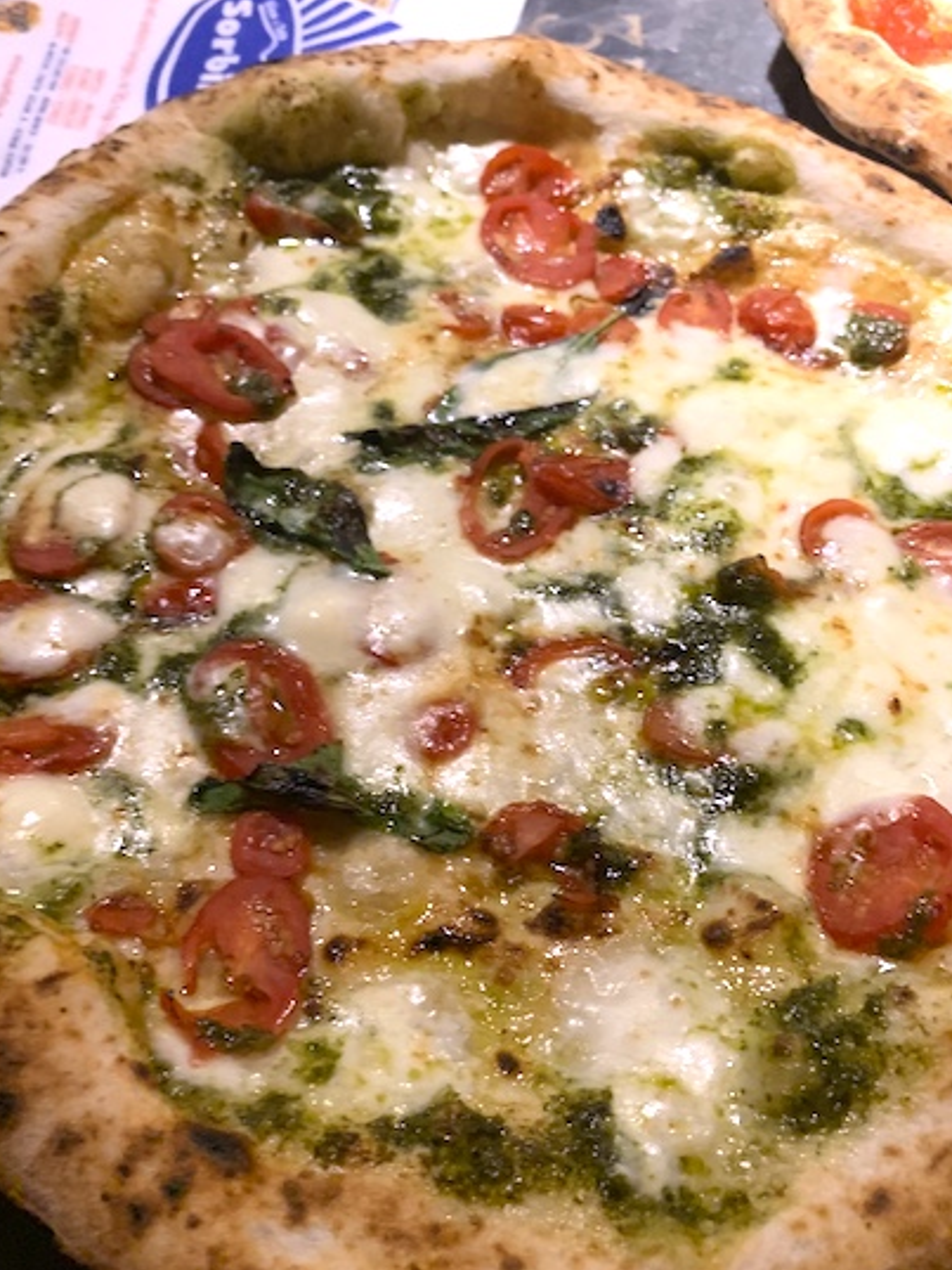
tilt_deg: -52.6
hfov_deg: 45.5
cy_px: 646
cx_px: 461
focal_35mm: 31
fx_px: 1136
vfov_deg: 58.3
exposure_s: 1/33
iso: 250
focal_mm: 4.25
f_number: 1.8
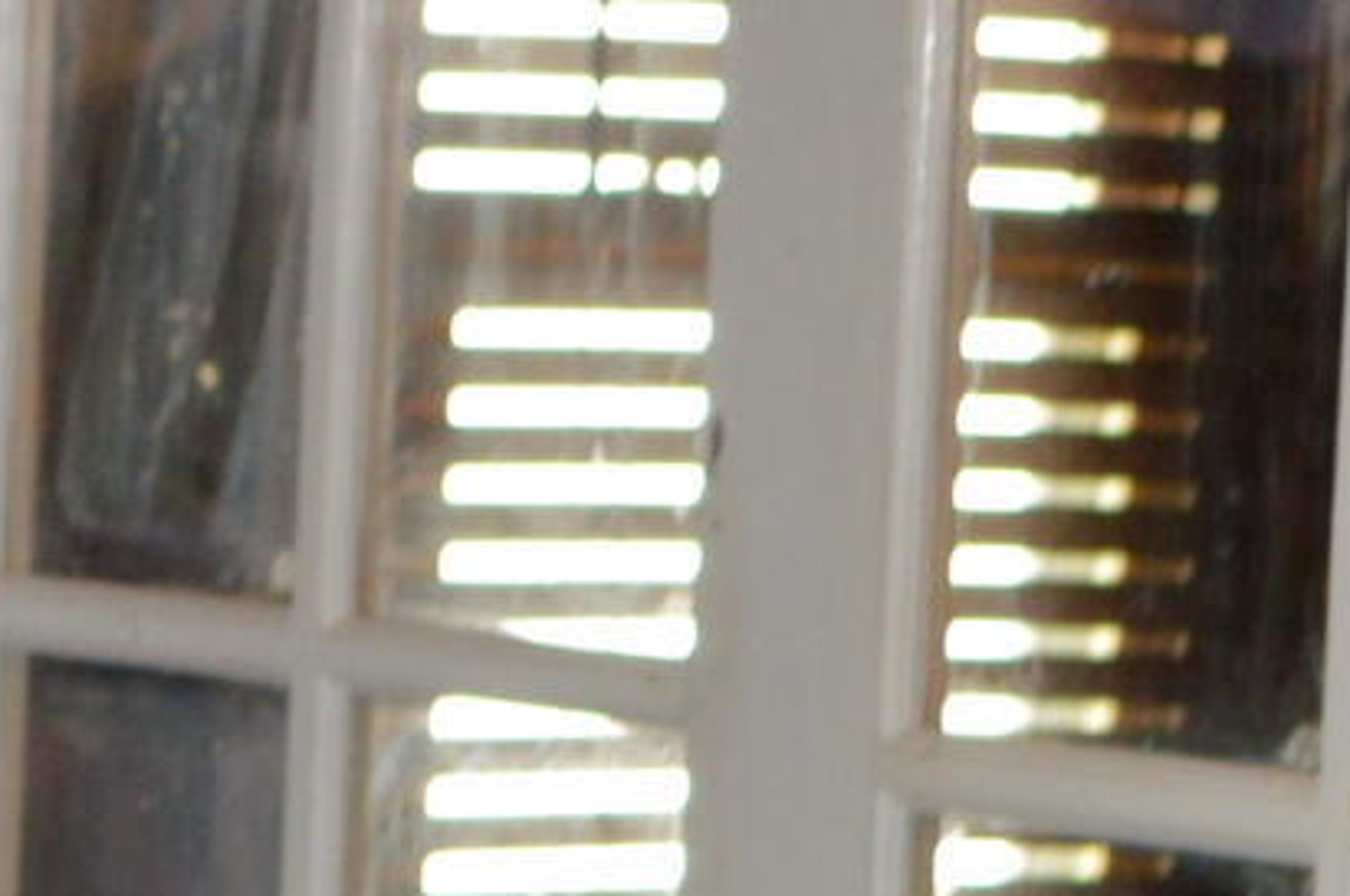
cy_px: 437
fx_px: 9027
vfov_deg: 5.7
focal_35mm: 241
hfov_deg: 8.2
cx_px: -1110
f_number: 3.8
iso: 560
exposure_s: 1/60
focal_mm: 22
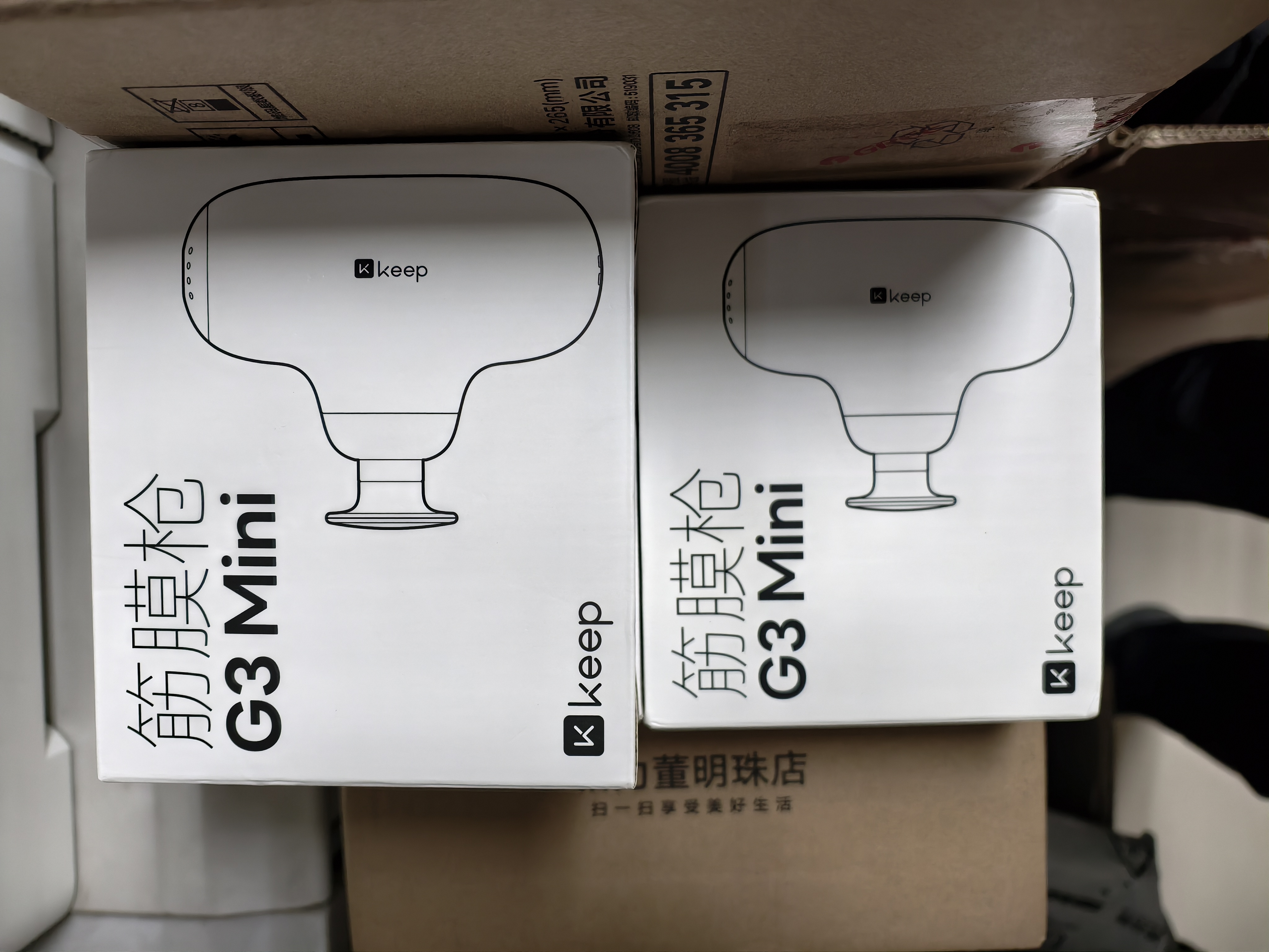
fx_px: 843
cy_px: 476
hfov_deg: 73.9
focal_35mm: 23
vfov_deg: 58.9
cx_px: 634
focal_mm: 6.54
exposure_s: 1/50
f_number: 1.57
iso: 396
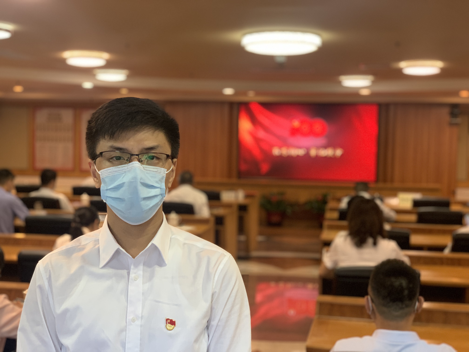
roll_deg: -1.1
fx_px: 705
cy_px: 176
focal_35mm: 52
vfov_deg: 28.0
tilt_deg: -2.0
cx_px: 234
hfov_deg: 36.8
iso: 160
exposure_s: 1/60
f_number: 2.4
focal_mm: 6
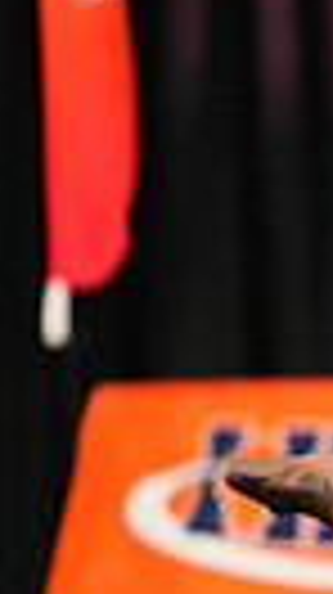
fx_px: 21750
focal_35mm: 1382
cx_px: 1192
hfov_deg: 0.9
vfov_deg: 1.6
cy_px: 448
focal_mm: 300
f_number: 3.5
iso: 16000
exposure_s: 1/1250
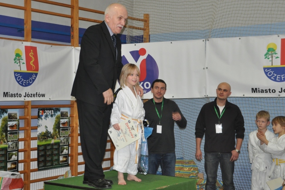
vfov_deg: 25.8
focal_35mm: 52
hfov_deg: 37.8
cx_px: 142
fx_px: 416
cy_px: 95
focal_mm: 35
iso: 800
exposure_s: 1/60
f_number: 4.5
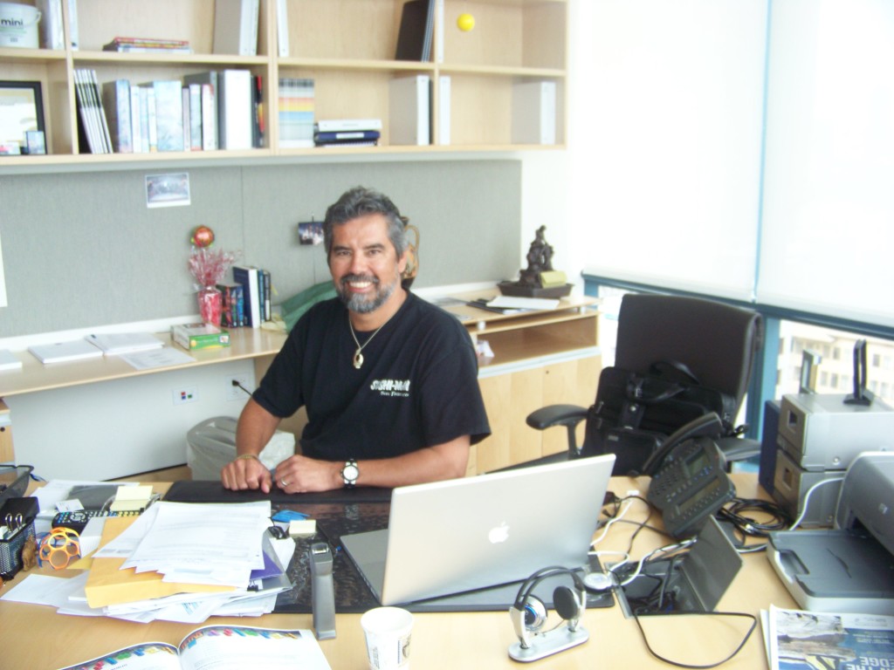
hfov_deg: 51.4
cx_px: 447
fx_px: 930
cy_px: 335
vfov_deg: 39.7
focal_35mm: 36
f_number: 2.8
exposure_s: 1/30
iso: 133
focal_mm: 5.85
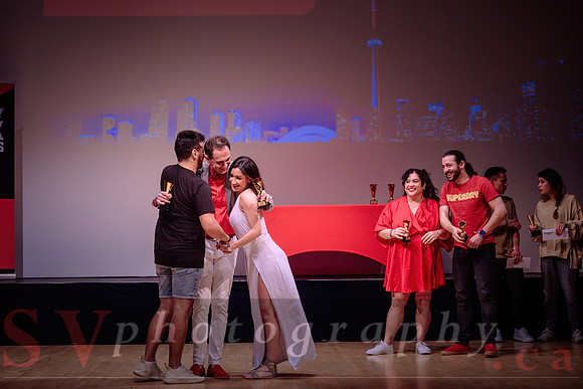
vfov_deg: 18.3
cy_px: 207
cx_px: 273
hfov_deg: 27.2
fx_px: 1205
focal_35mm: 74
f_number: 3.2
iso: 1000
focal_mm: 70
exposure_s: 1/400
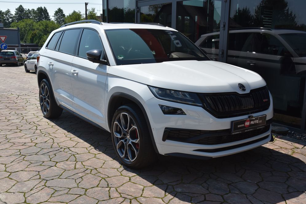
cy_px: 100
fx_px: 332
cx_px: 152
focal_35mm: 39
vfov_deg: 34.2
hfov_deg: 49.5
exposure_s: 1/500
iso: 500
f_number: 11
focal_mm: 38
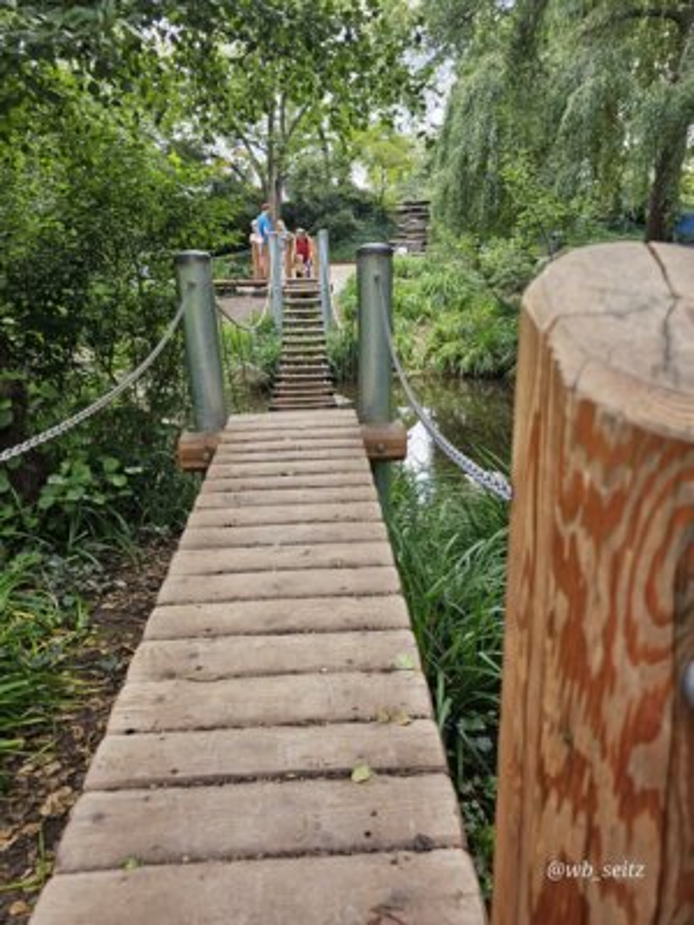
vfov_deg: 73.9
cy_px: 462
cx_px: 347
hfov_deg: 58.9
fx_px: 615
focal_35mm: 23
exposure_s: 1/180
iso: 50
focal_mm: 6.3
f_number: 1.7
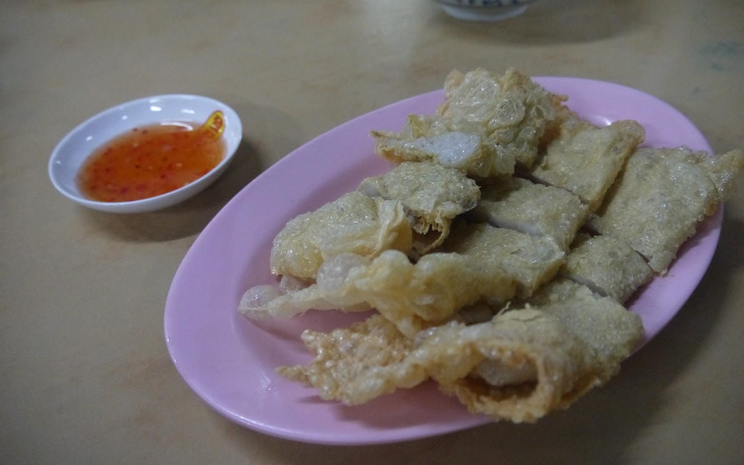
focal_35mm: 30
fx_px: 608
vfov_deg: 41.8
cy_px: 208
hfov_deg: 62.9
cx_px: 375
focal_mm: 14
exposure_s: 1/60
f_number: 3.5
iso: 1600
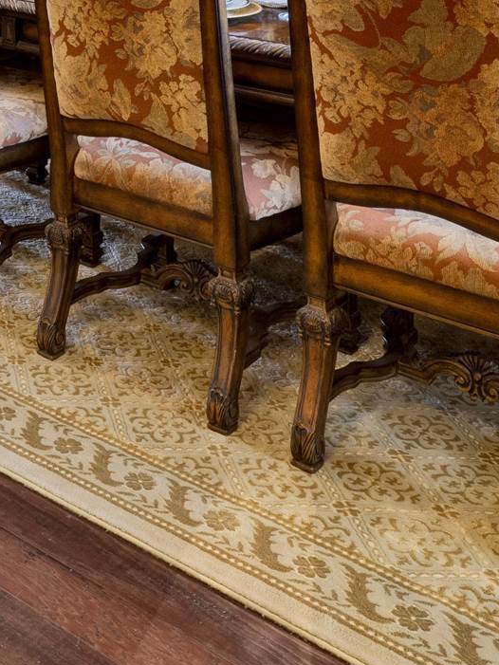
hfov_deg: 22.4
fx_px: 1134
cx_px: -138
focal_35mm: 59
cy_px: -212
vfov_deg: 27.1
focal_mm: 14
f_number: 11
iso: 400
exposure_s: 1/2
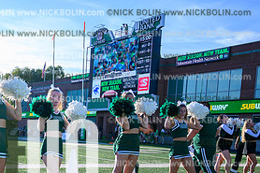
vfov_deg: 25.9
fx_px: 361
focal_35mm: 50
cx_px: 32
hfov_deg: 37.3
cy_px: 164
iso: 125
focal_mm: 24
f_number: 4
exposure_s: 1/640
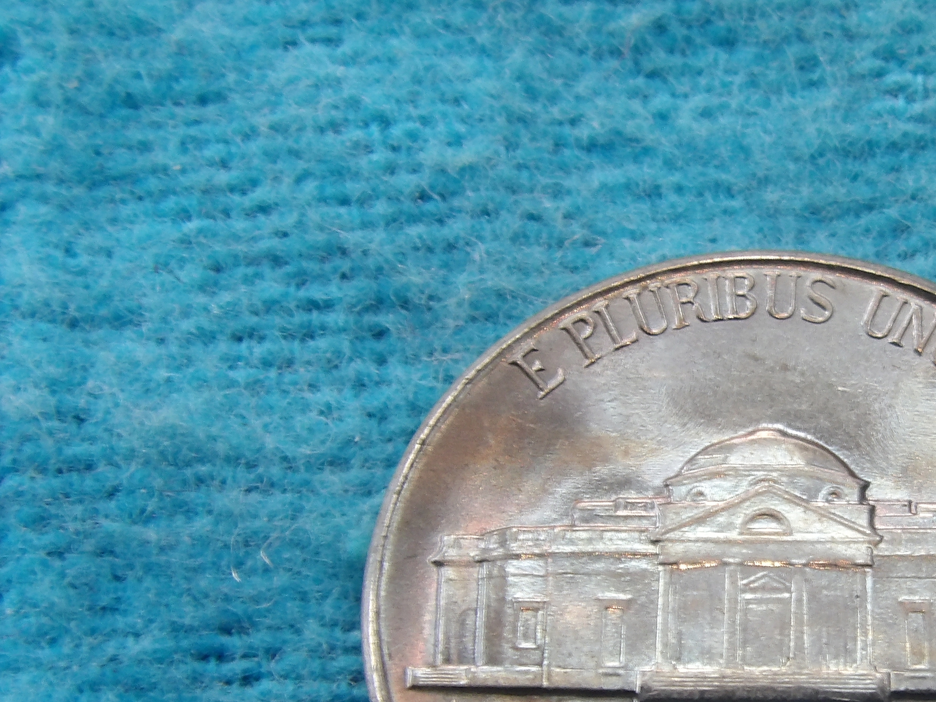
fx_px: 2893
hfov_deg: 18.2
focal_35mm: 107
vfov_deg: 13.7
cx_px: 787
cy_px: 605
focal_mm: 9.2
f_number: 5.3
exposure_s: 1/15
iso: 200
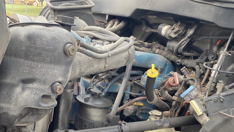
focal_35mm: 45
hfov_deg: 45.1
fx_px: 279
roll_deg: -6.3
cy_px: 113
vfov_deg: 25.8
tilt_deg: -12.5
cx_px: 88
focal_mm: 4.25
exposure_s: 1/171
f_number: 1.8
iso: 32
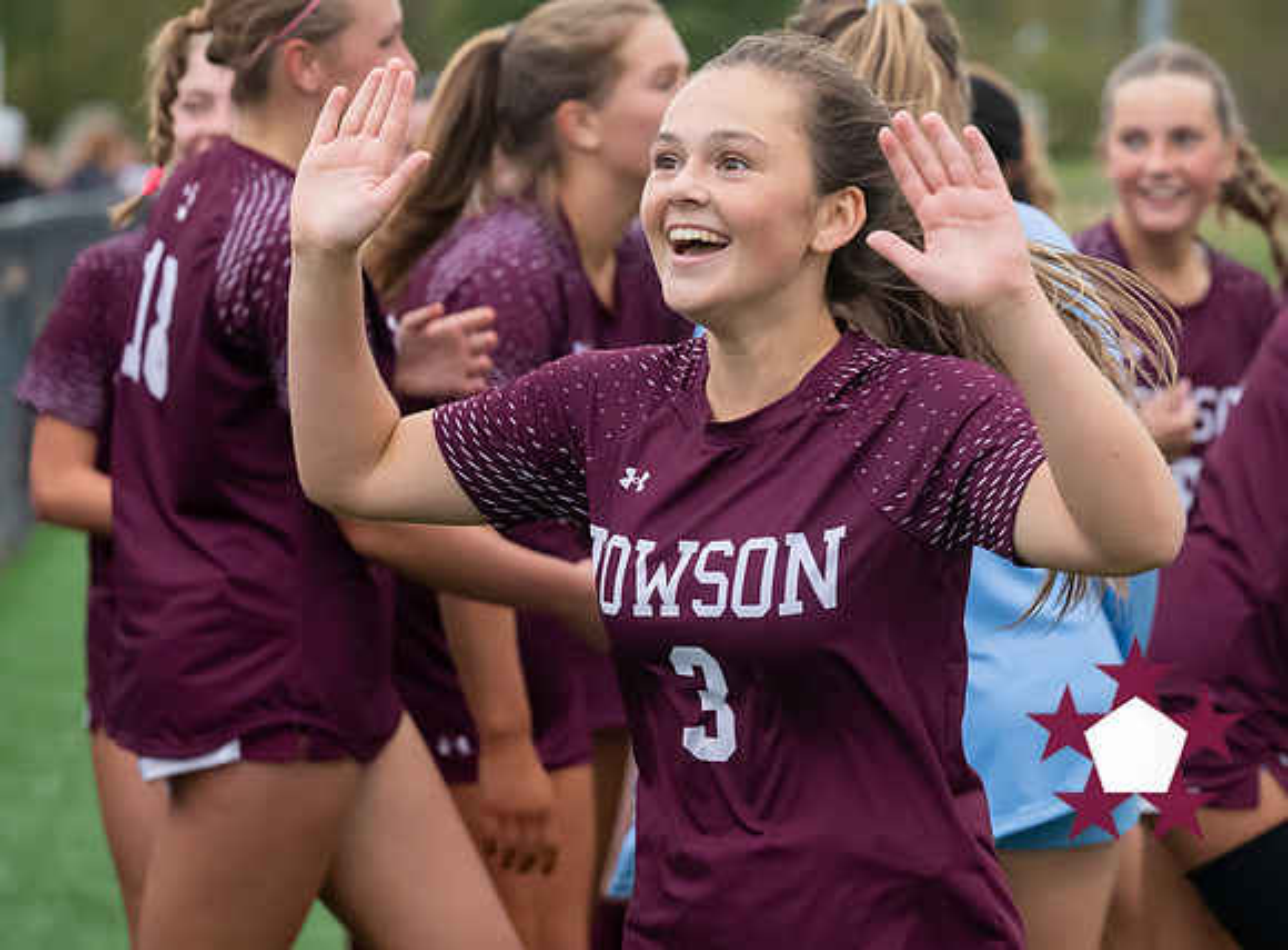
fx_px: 6153
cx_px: 877
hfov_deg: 11.9
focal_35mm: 166
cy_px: 435
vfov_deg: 8.8
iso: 2500
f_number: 2.8
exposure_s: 1/1600
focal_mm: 80
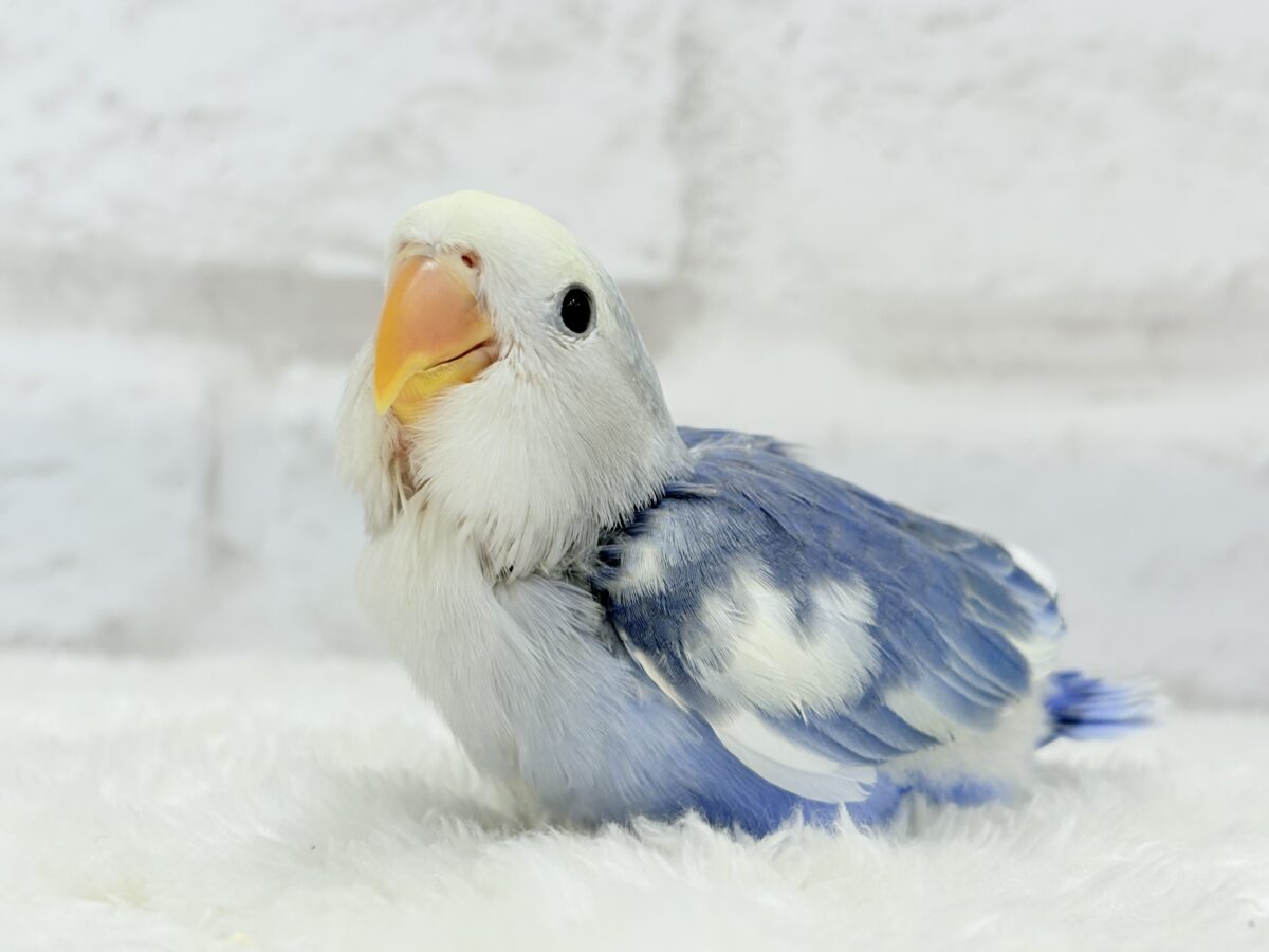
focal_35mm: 52
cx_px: 634
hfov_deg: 36.8
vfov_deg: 28.0
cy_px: 476
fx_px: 1906
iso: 64
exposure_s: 1/100
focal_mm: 5.96
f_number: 1.6
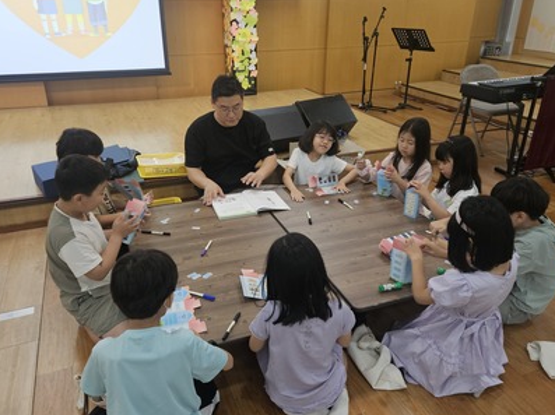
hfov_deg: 61.7
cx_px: 270
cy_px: 187
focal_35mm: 29
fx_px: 465
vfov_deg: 48.1
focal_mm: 5.4
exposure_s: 1/120
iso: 160
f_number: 1.8
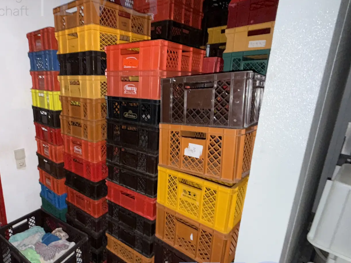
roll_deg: -0.3
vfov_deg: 61.0
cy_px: 139
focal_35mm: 22
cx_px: 119
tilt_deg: -15.7
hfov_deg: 74.2
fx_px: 223
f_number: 2.2
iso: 320
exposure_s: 1/16
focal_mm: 2.22
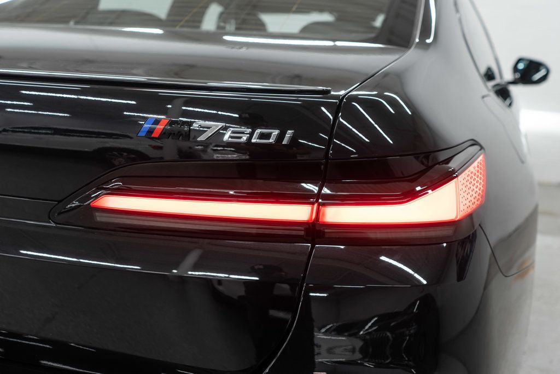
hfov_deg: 46.4
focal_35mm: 42
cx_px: 280
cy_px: 187
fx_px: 653
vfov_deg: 31.9
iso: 200
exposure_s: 1/40
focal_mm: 28
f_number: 3.2
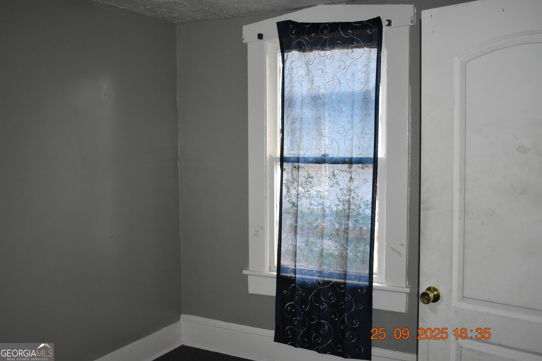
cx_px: 271
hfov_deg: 55.1
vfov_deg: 38.4
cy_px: 180
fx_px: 519
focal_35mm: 34
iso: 2800
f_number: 3.8
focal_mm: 23
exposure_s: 1/60
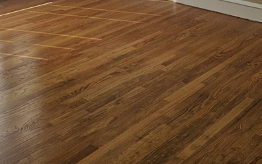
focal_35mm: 63
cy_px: -81
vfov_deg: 18.4
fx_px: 450
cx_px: 152
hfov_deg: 32.4
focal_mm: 6.3
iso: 12
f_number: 1.7
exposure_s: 1/120
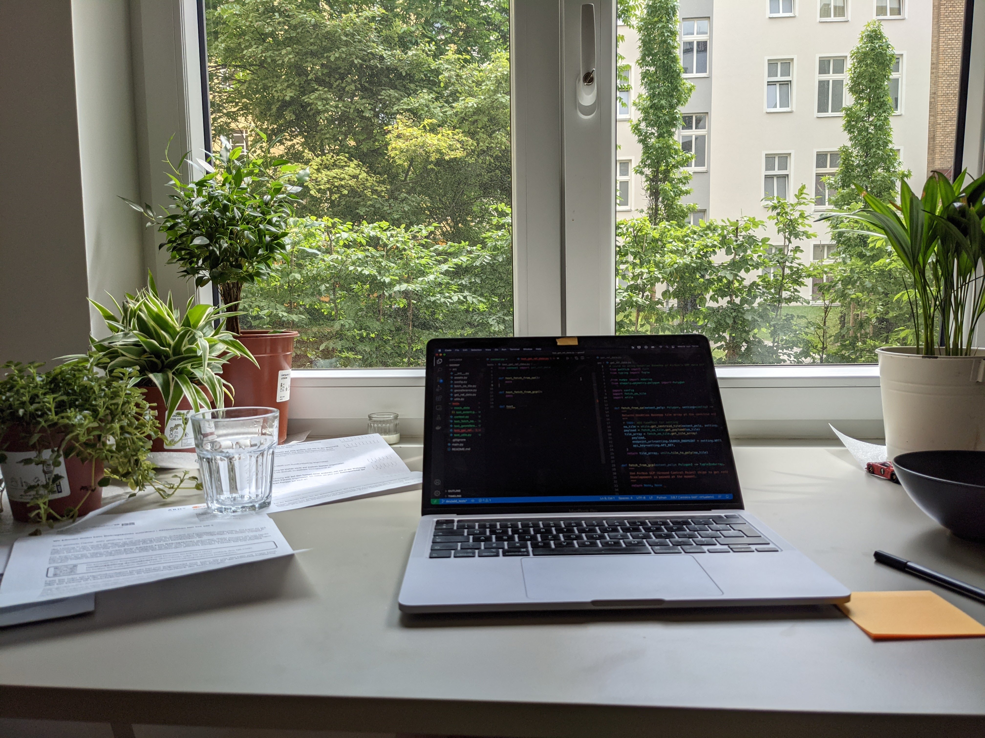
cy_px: 369
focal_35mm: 27
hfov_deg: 65.3
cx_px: 492
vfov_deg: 51.4
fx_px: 768
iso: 45
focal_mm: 4.38
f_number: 1.73
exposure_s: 1/711
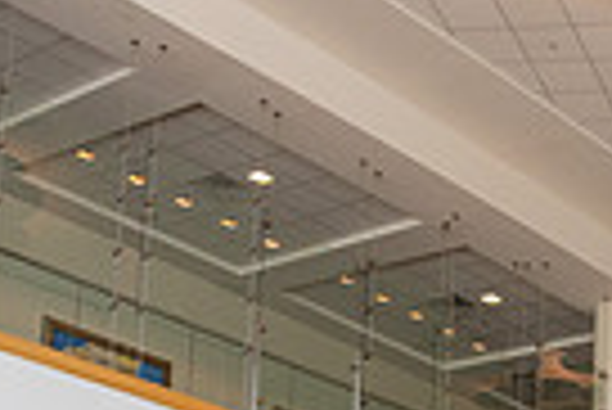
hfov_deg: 17.8
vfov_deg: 12.2
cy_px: 757
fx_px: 1736
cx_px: 932
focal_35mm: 102
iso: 640
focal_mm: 24
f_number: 8
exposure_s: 1/125
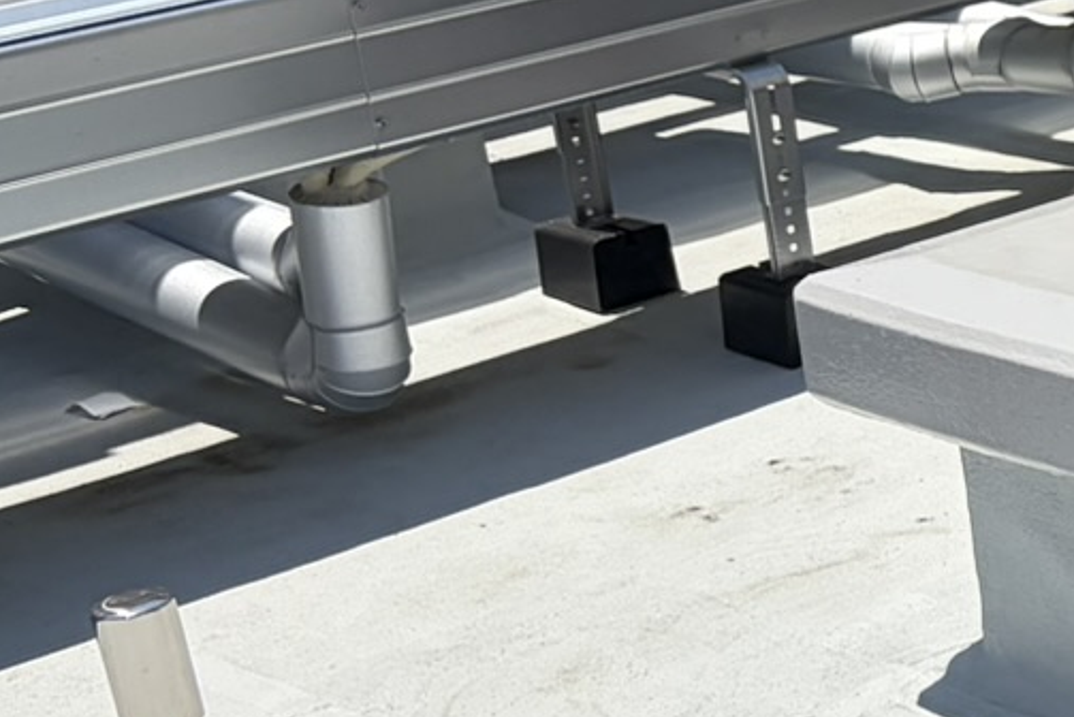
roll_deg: +2.4
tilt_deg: -17.9
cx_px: 1979
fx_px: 3283
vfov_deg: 12.5
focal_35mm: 110
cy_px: 303
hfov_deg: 15.7
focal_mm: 5.96
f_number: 1.6
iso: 64
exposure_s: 1/6993
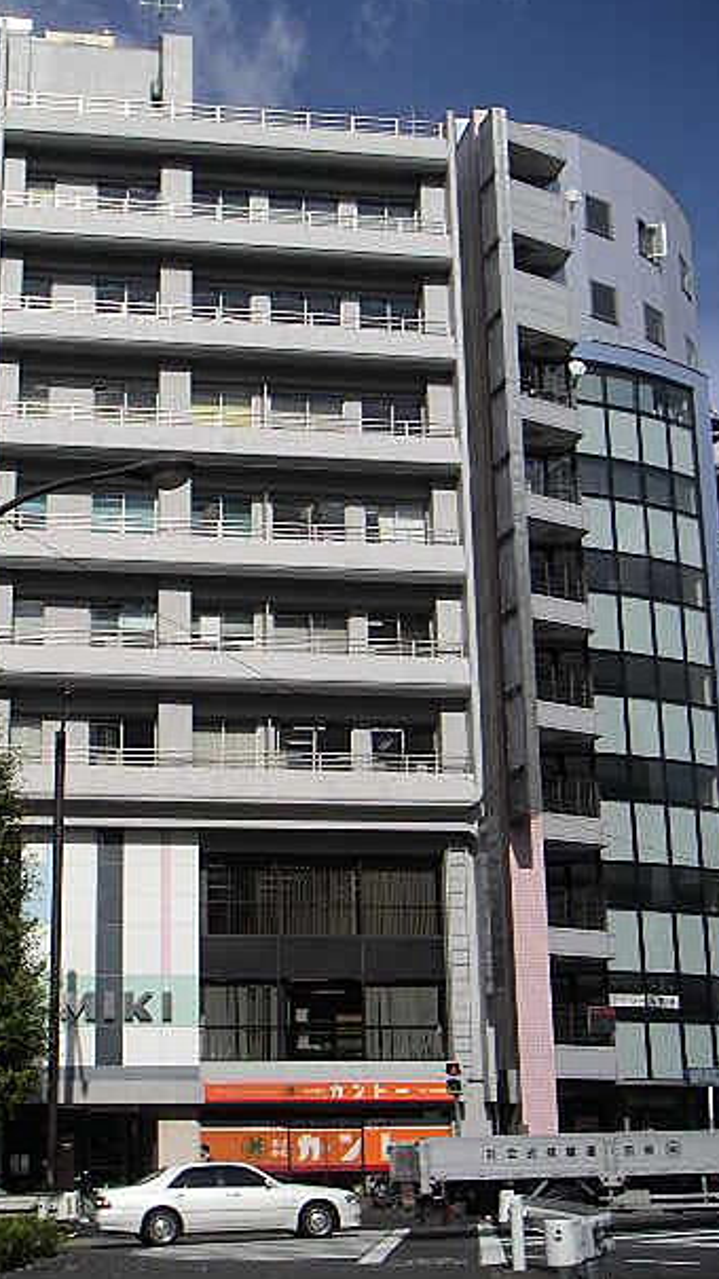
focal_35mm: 53
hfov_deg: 22.5
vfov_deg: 39.2
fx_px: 1798
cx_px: 243
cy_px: 630
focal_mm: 7.1
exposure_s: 1/300
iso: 50
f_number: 6.9
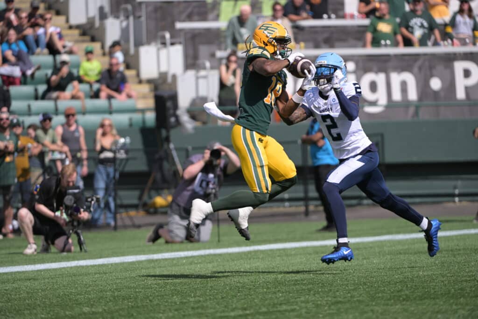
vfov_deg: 4.0
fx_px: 4515
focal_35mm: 340
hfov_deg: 6.1
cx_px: 239
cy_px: 160
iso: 250
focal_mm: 340
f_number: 5
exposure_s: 1/2000
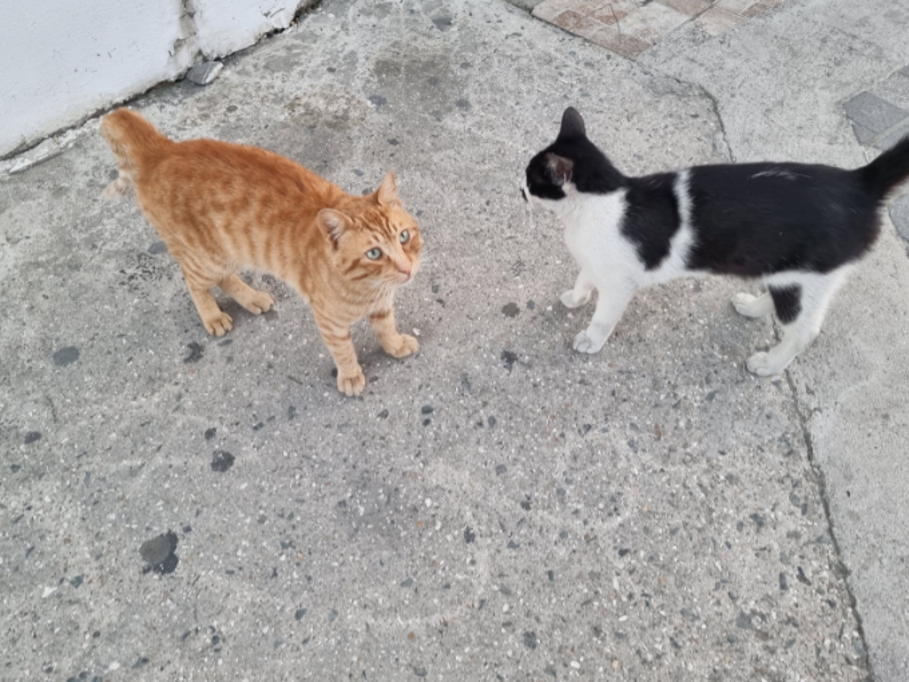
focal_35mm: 30
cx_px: 426
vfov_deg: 46.7
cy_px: 290
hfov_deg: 59.9
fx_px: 788
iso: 64
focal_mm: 6.7
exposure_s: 1/100
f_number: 1.8
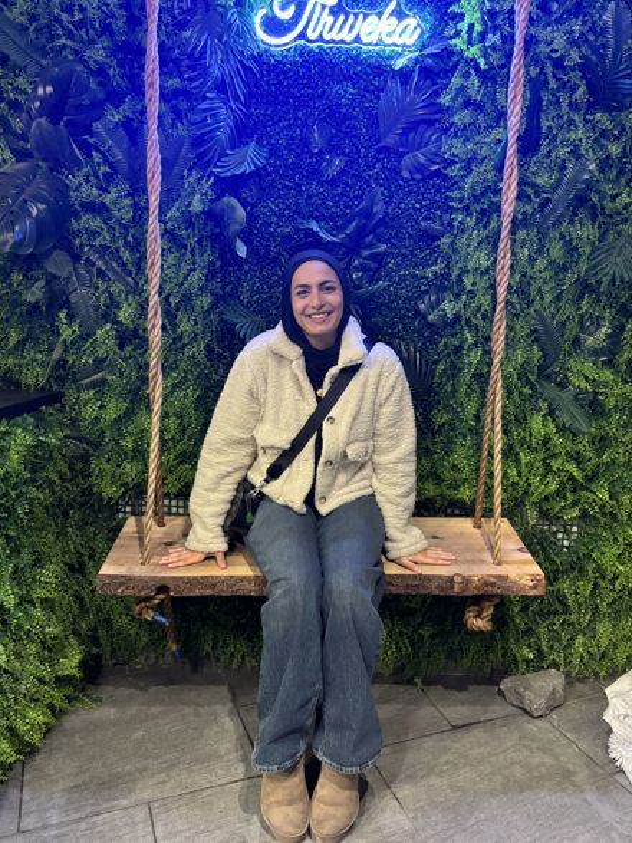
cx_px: 316
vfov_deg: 67.3
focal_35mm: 26
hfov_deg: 53.0
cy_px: 422
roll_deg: -2.3
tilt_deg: -9.4
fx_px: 633
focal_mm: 5.96
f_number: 1.6
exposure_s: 1/40
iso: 500
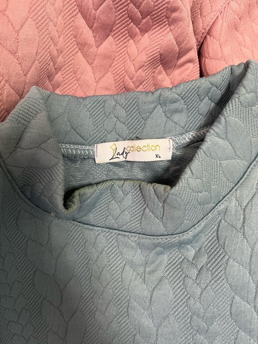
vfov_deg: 67.3
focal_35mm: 26
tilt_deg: -52.1
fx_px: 258
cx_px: 129
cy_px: 172
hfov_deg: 53.1
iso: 320
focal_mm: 5.1
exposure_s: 1/50
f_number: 1.6
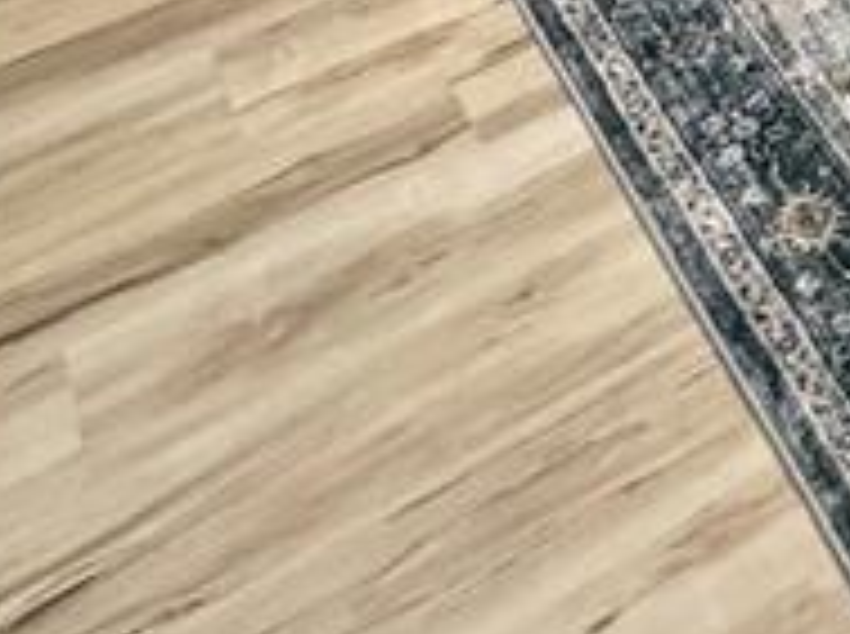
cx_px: 1304
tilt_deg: -9.6
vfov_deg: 12.8
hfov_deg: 21.3
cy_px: -1034
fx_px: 1863
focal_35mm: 76
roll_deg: -0.3
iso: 320
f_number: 2.2
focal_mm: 2.22
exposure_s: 1/120
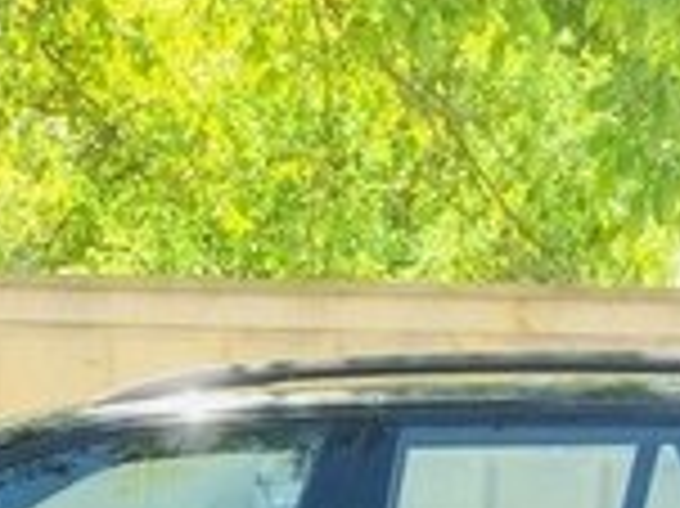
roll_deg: -4.2
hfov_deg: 15.4
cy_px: 1077
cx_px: 117
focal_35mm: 127
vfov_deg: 10.5
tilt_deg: -14.4
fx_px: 2493
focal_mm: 4.15
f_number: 2.2
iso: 32
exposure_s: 1/268
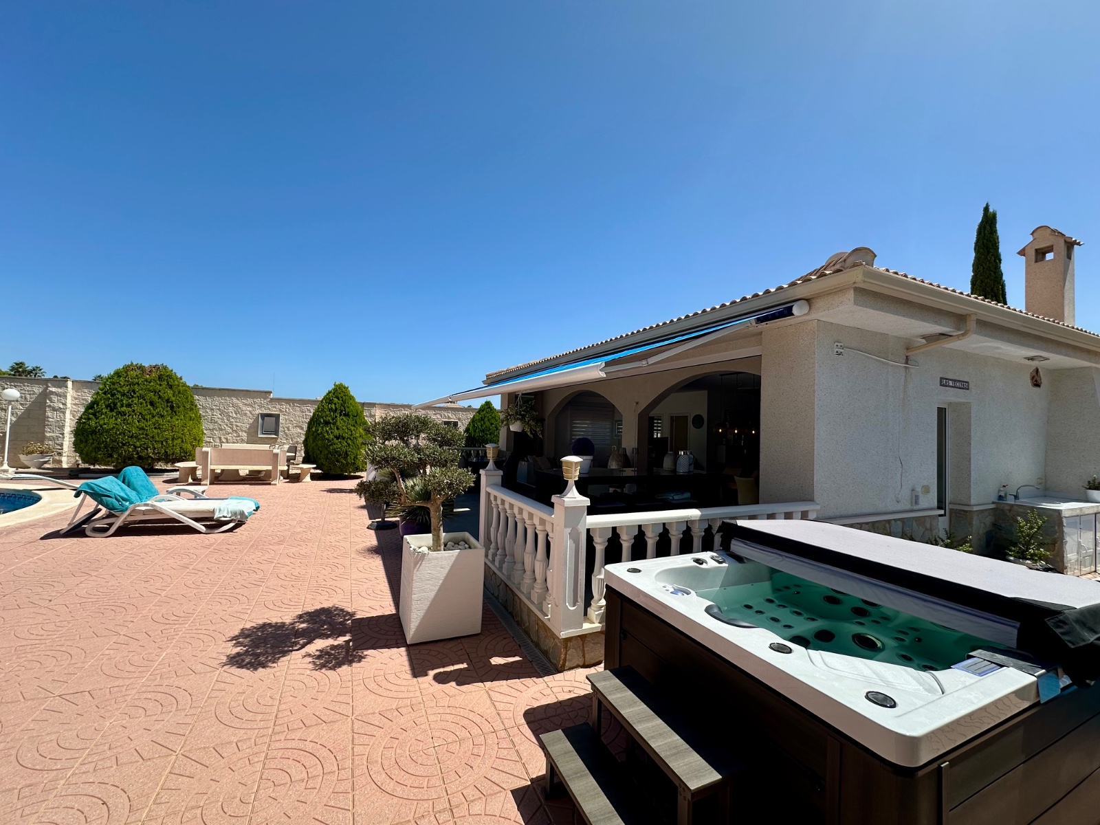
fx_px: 445
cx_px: 550
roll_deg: -1.8
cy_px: 412
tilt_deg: +3.2
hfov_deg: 102.1
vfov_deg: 85.7
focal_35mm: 14
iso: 50
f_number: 2.2
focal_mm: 2.22
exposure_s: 1/2053
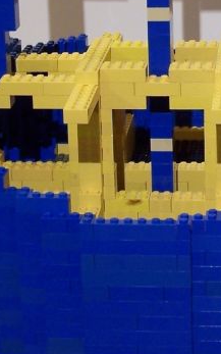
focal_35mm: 125
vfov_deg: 16.6
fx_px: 1204
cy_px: 101
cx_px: 192
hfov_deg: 10.4
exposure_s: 1/3
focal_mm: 6.7
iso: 80
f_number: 2.8
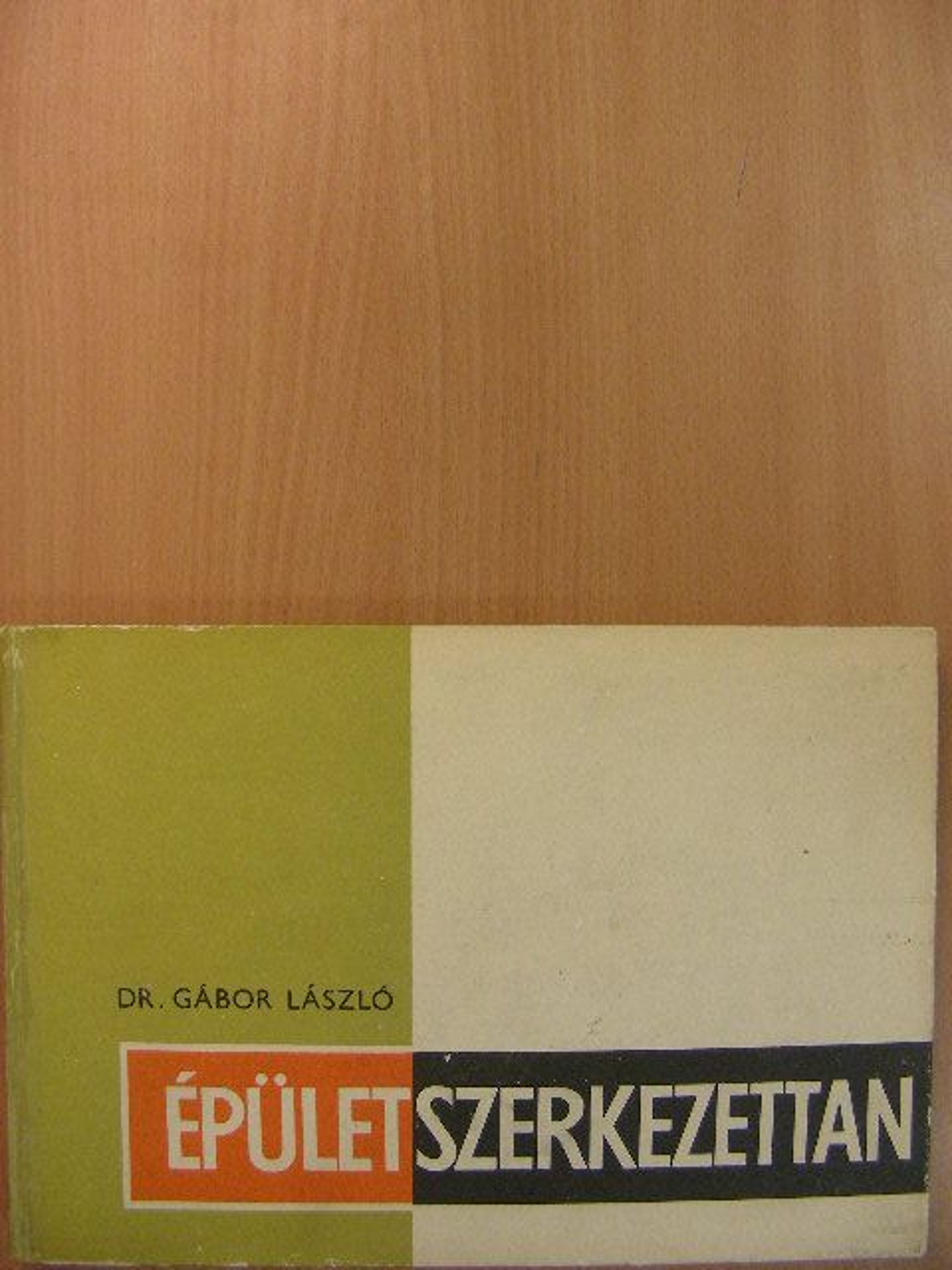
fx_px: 1393
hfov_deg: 37.7
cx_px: 476
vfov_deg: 49.0
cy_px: 635
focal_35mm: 38
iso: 161
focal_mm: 6.3
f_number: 3.5
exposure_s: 1/32
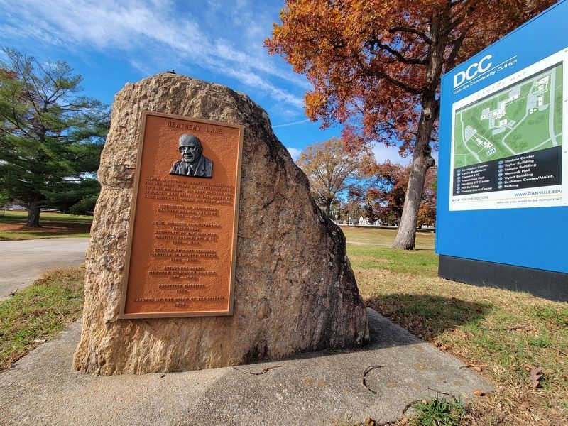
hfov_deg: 106.2
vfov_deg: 89.9
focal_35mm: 13
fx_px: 213
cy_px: 213
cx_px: 284
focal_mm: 2.2
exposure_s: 1/934
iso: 50
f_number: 2.2
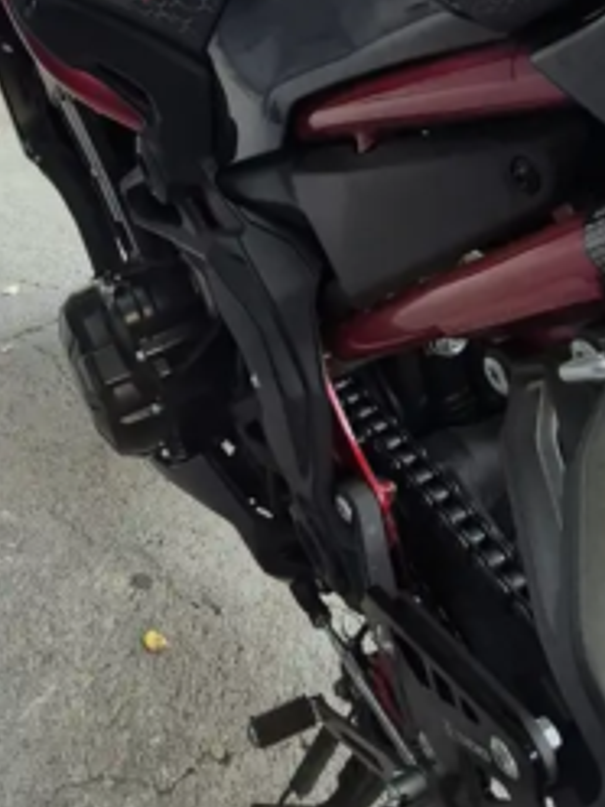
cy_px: 81
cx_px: 169
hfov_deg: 33.8
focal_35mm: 42
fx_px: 979
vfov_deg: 41.3
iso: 64
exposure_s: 1/50
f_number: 2.2
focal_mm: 1.74
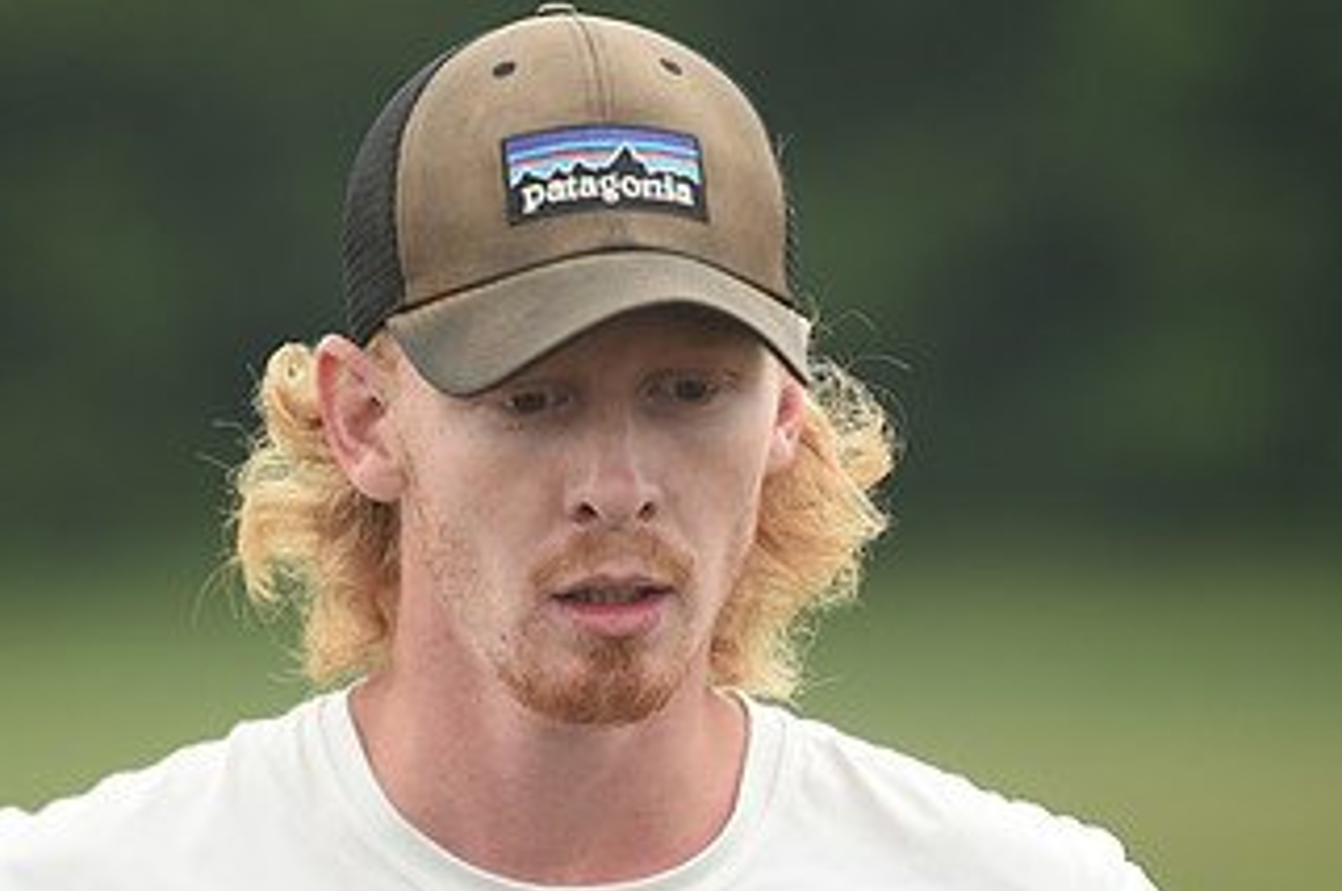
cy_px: 538
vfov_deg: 3.8
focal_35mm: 361
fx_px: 13437
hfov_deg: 5.7
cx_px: 577
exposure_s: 1/1000
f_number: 2.8
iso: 320
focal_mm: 200
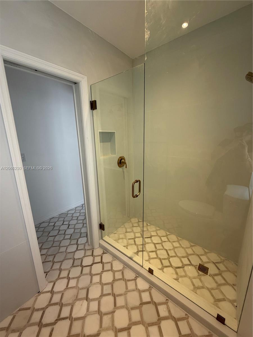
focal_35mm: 14
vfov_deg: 102.1
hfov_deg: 85.7
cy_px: 168
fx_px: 136
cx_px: 126
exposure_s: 1/121
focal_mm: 2.22
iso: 160
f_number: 2.2
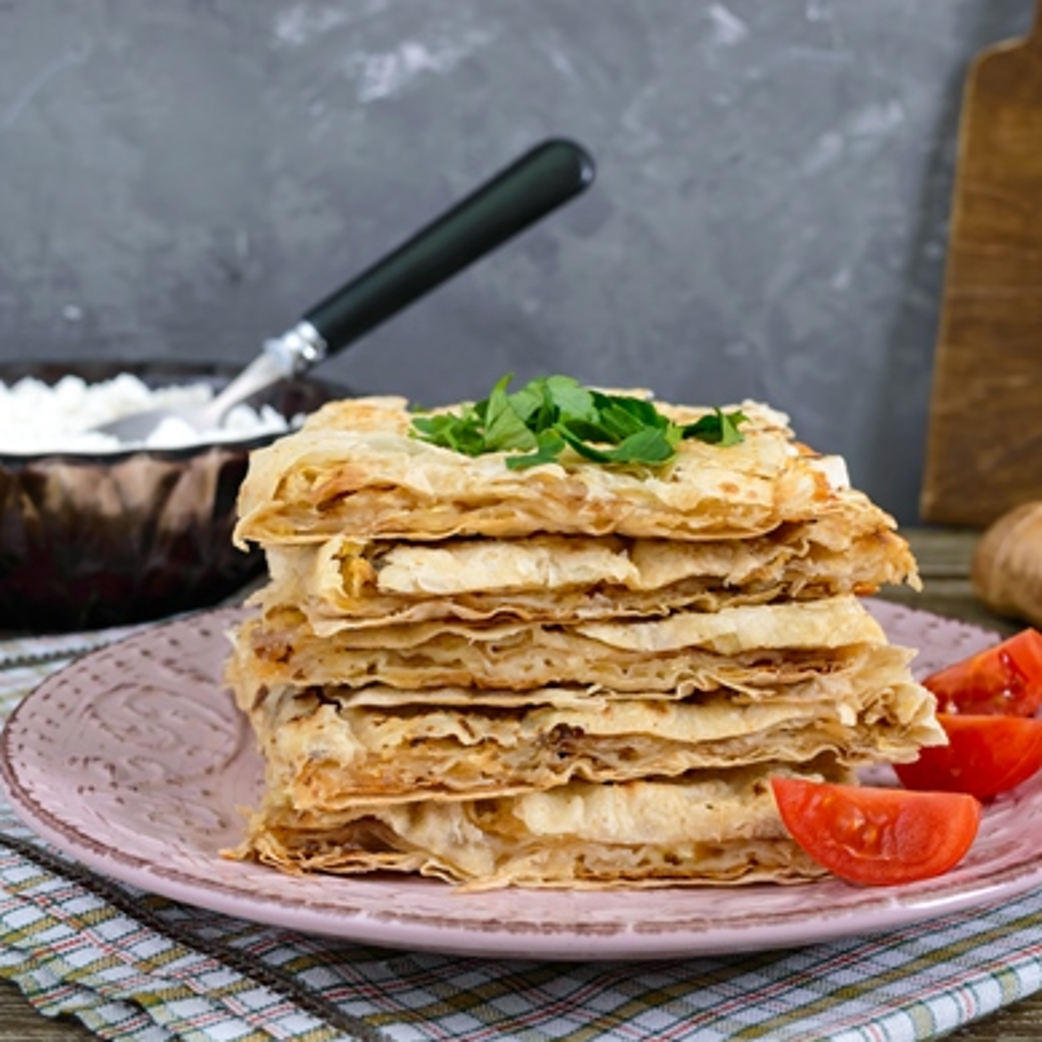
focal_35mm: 67
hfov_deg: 25.7
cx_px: 605
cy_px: 522
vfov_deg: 25.7
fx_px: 2282
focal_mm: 34
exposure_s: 1/160
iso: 200
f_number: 8
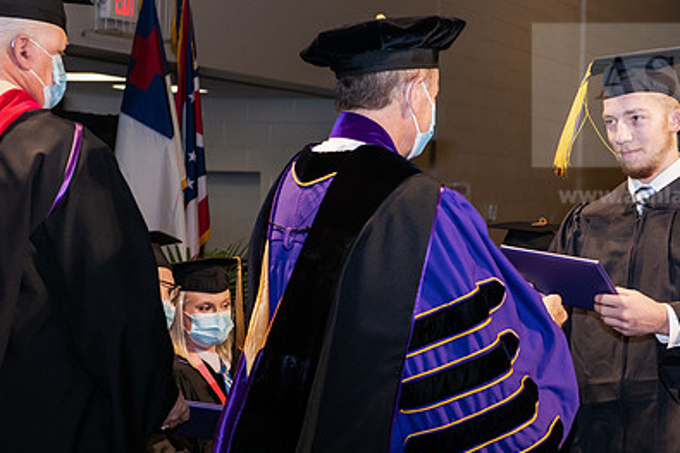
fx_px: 1831
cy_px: 232
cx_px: 480
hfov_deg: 20.9
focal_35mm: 97
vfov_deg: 14.1
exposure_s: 1/200
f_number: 6.3
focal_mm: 66
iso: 1600
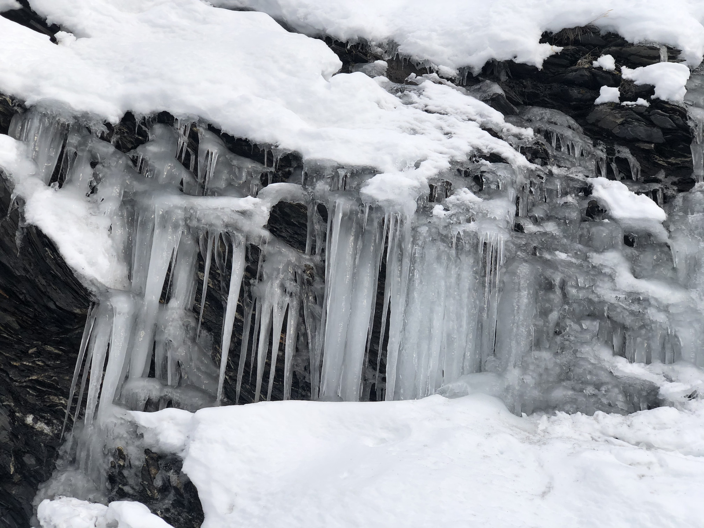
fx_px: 1058
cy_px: 264
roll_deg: -5.5
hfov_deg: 36.8
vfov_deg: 28.0
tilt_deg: +21.0
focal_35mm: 52
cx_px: 352
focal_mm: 6
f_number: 2.4
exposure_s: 1/906
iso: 16
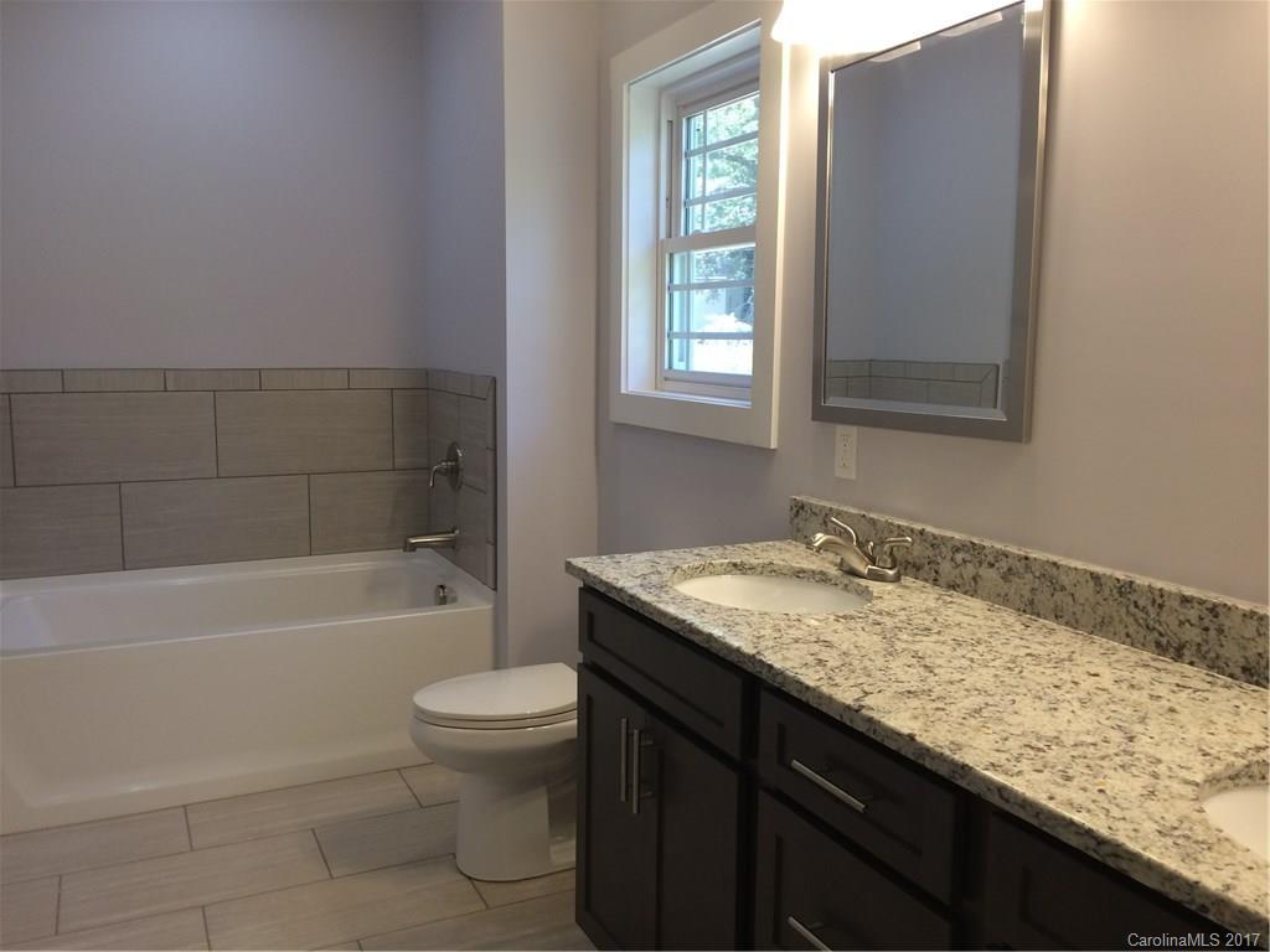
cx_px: 635
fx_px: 1064
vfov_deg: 48.2
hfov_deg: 61.7
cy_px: 476
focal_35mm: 29
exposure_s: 1/30
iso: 32
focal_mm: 4.15
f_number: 2.2
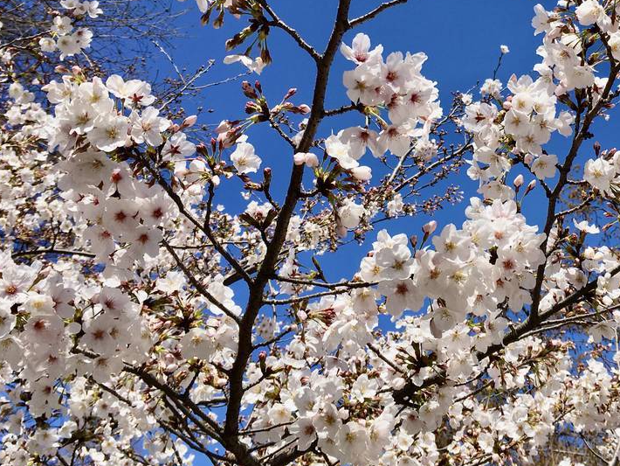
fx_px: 878
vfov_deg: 29.0
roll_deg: +2.8
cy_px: 87
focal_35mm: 49
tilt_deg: +41.7
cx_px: 470
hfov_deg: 37.9
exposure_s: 1/2079
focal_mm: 4.15
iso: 25
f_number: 2.2
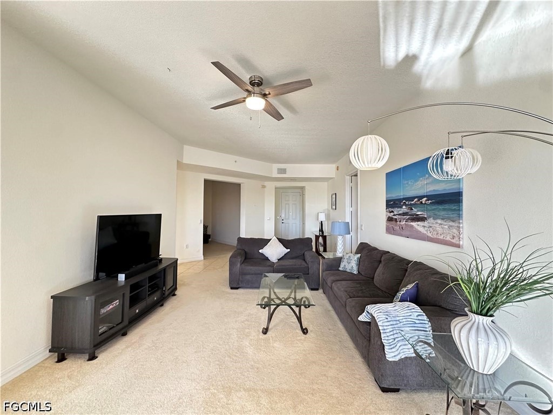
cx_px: 276
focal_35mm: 14
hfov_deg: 102.1
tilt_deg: +1.6
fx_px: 224
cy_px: 208
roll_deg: -0.3
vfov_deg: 85.7
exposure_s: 1/78
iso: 320
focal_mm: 2.22
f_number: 2.2
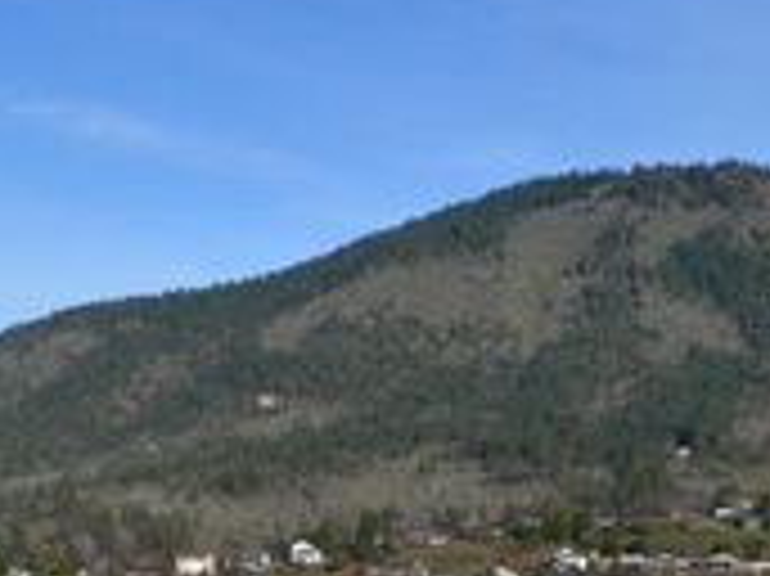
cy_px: 322
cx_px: 99
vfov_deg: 19.4
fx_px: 1689
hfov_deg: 25.0
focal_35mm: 76
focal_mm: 18
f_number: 9
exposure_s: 1/320
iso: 100
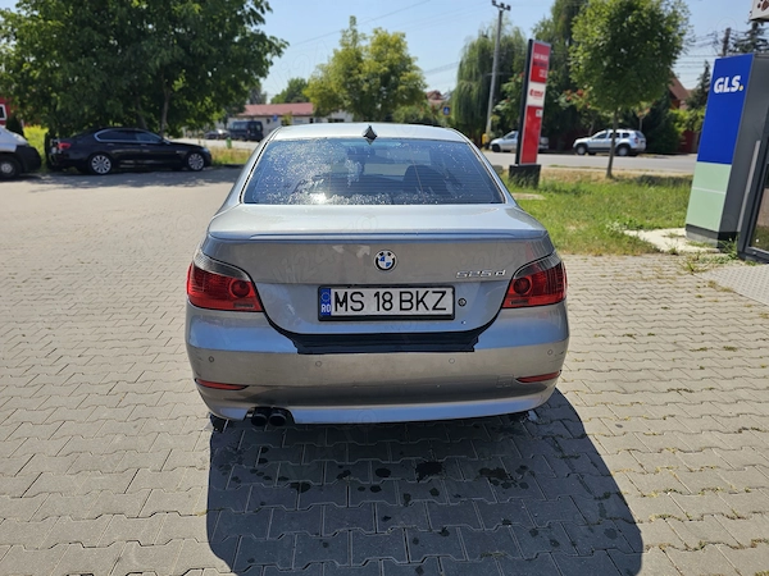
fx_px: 511
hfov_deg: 73.9
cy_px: 288
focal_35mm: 23
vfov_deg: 58.9
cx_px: 384
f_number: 1.7
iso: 10
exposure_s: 1/686
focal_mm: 6.3
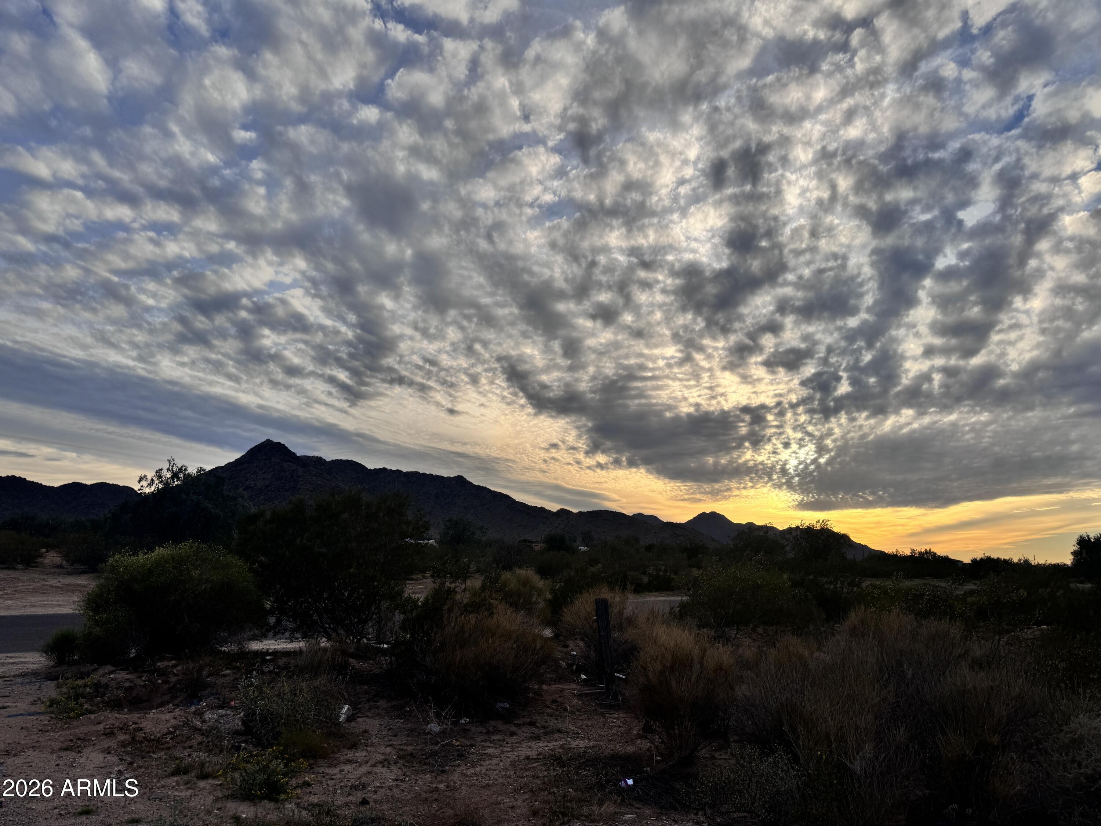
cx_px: 550
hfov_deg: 71.6
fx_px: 763
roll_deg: -1.1
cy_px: 413
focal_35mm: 24
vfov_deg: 56.8
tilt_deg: +11.2
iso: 80
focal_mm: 6.76
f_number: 1.78
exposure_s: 1/5348
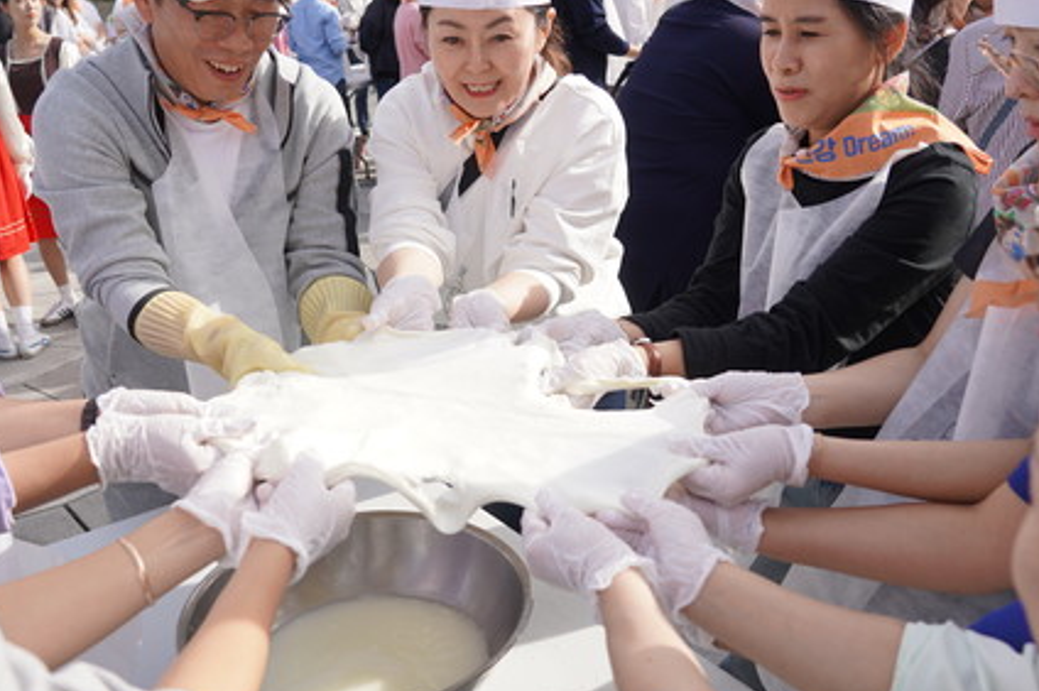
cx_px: 485
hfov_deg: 55.8
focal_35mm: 34
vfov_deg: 38.8
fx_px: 980
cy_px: 390
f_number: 4.5
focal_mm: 24
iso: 100
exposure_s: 1/500
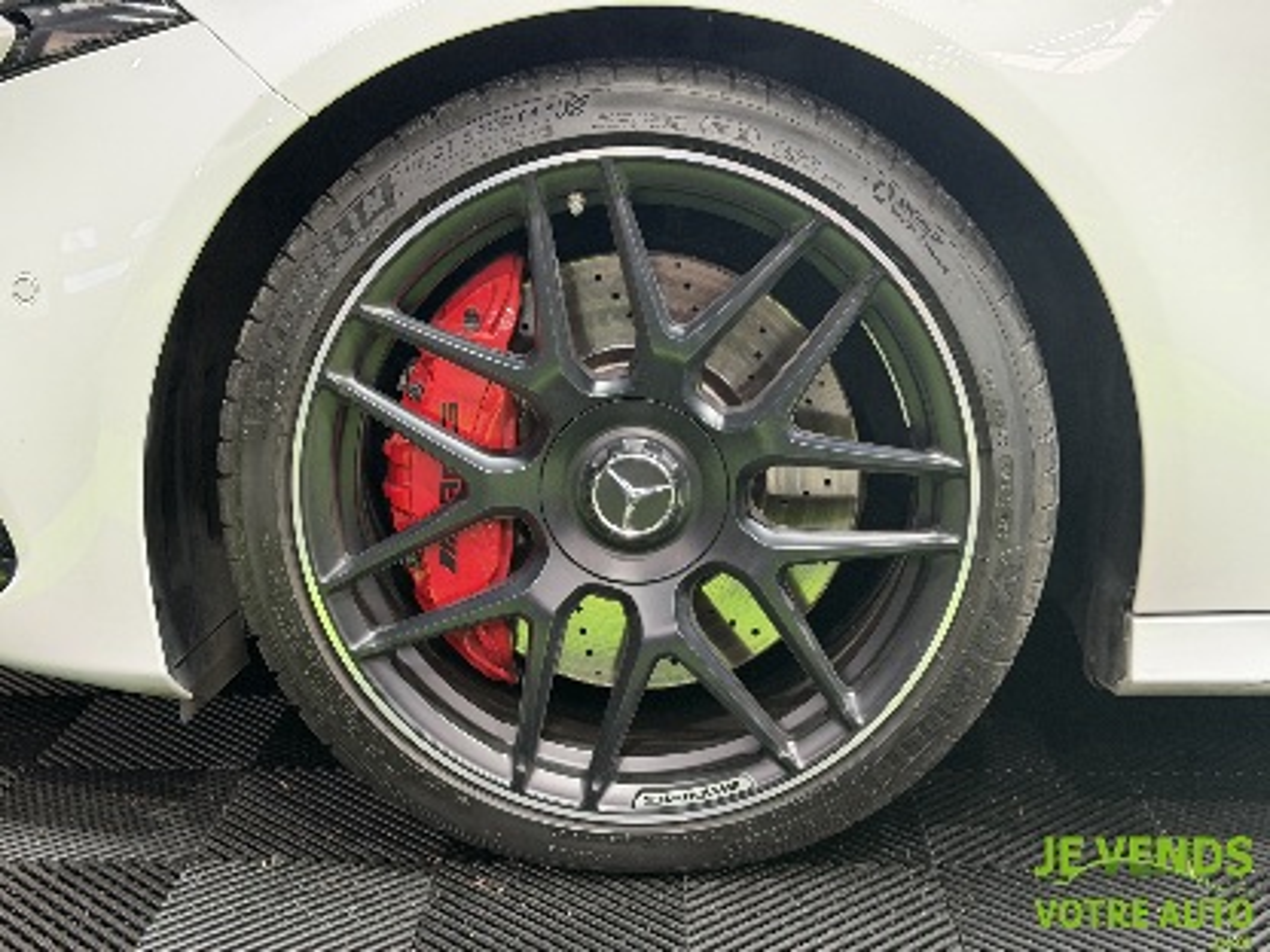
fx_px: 1761
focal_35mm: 48
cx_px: 635
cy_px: 476
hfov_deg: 39.7
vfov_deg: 30.3
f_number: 1.78
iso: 250
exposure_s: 1/100
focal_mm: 6.76
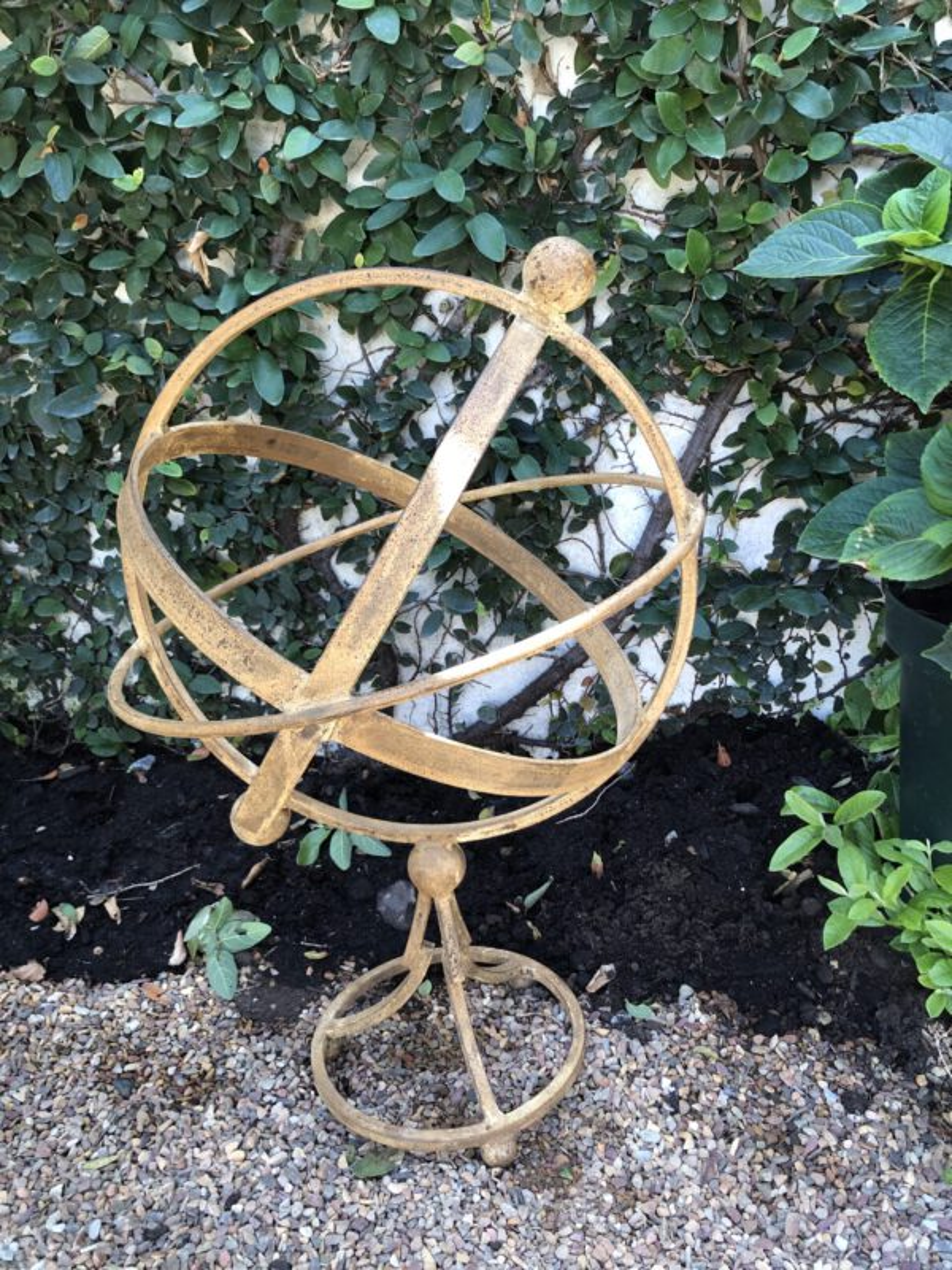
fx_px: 1027
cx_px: 476
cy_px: 635
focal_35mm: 28
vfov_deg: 63.4
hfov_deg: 49.7
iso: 25
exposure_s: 1/40
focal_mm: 3.99
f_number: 1.8
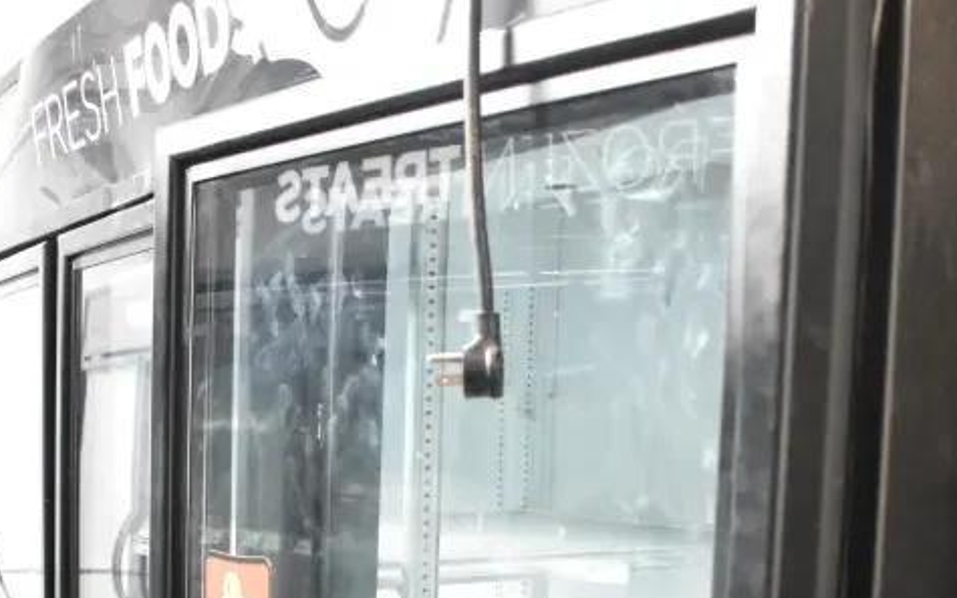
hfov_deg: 38.1
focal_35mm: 53
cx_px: 554
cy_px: 631
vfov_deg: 23.2
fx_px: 1382
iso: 6400
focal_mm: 18
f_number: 3.5
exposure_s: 1/100
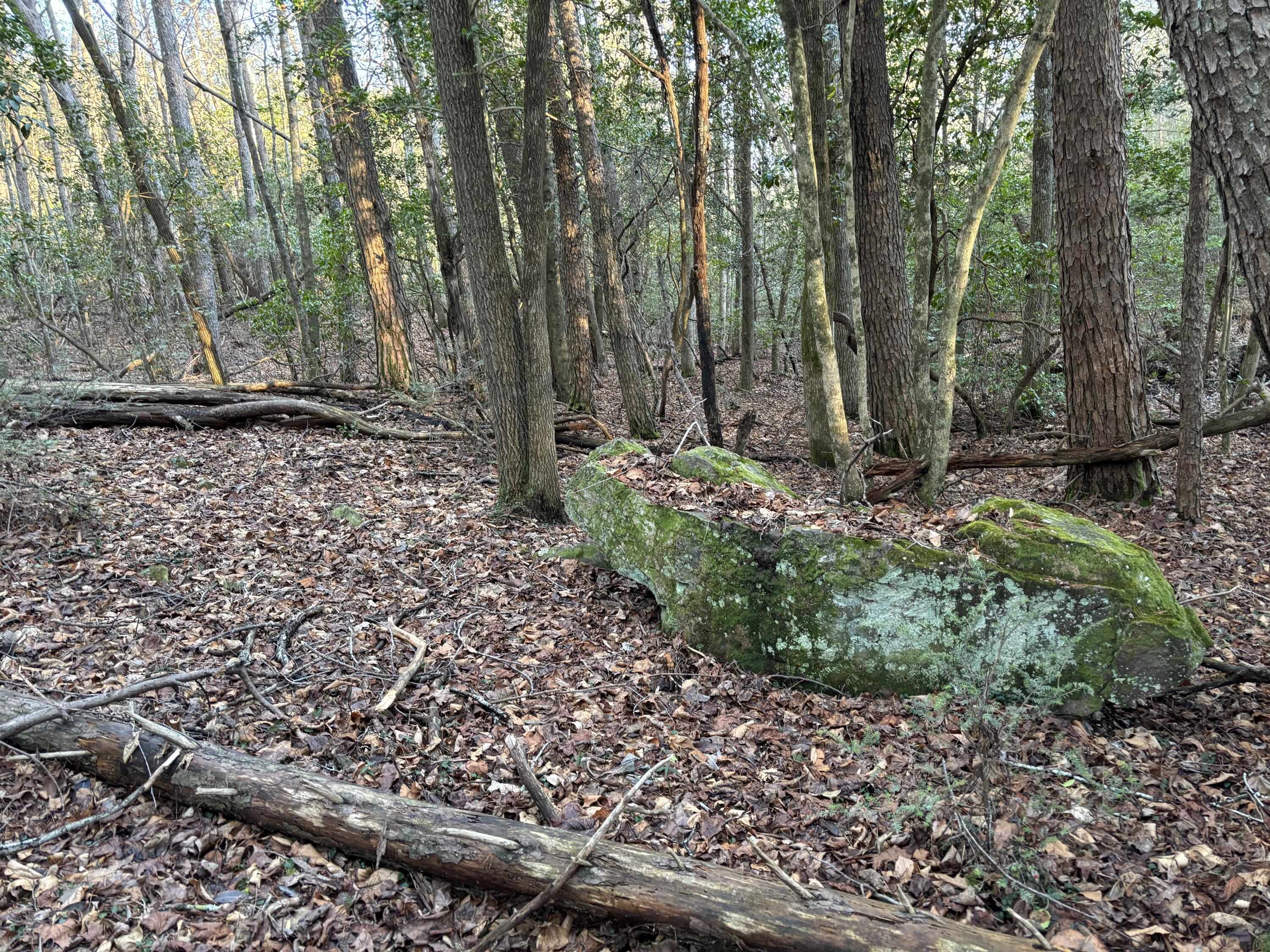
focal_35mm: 26
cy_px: 476
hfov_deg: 67.3
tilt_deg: -11.0
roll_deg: +5.8
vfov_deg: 53.1
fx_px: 954
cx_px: 635
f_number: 1.6
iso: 200
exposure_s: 1/60
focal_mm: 5.96
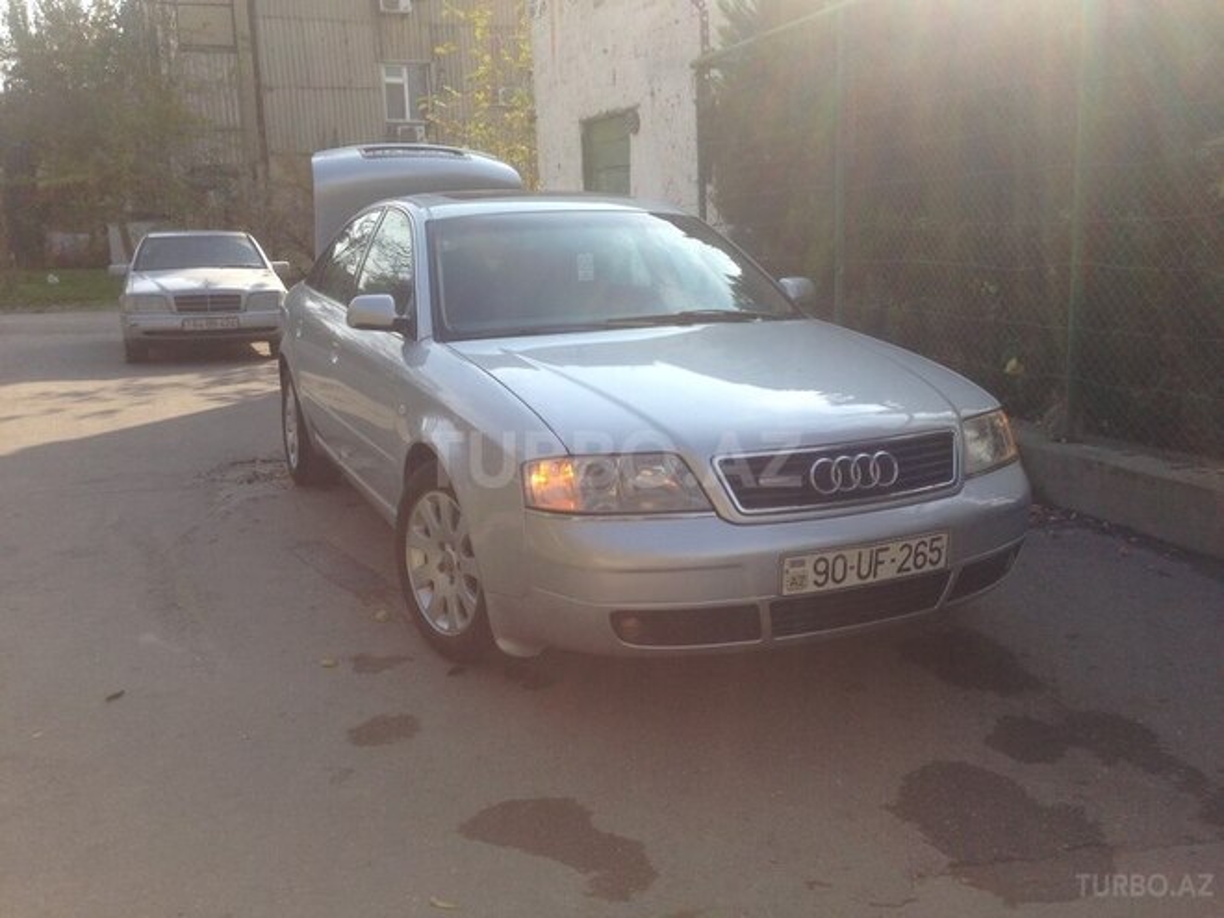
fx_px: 1167
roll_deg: +1.6
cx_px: 612
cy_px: 459
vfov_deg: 42.9
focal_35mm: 33
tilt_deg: -11.4
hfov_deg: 55.4
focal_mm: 4.12
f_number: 2.4
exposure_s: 1/1130
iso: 50
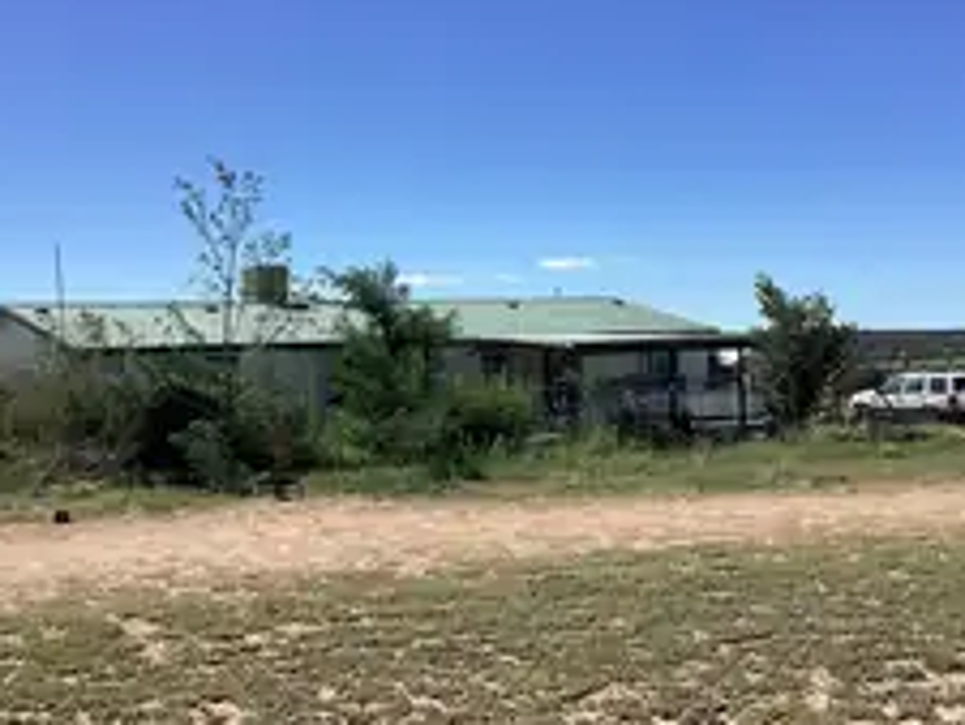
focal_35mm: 55
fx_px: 1534
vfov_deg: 26.5
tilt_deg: -3.5
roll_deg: +1.8
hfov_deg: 34.9
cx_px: 515
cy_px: 450
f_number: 2.4
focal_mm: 3.3
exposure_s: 1/1664
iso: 25
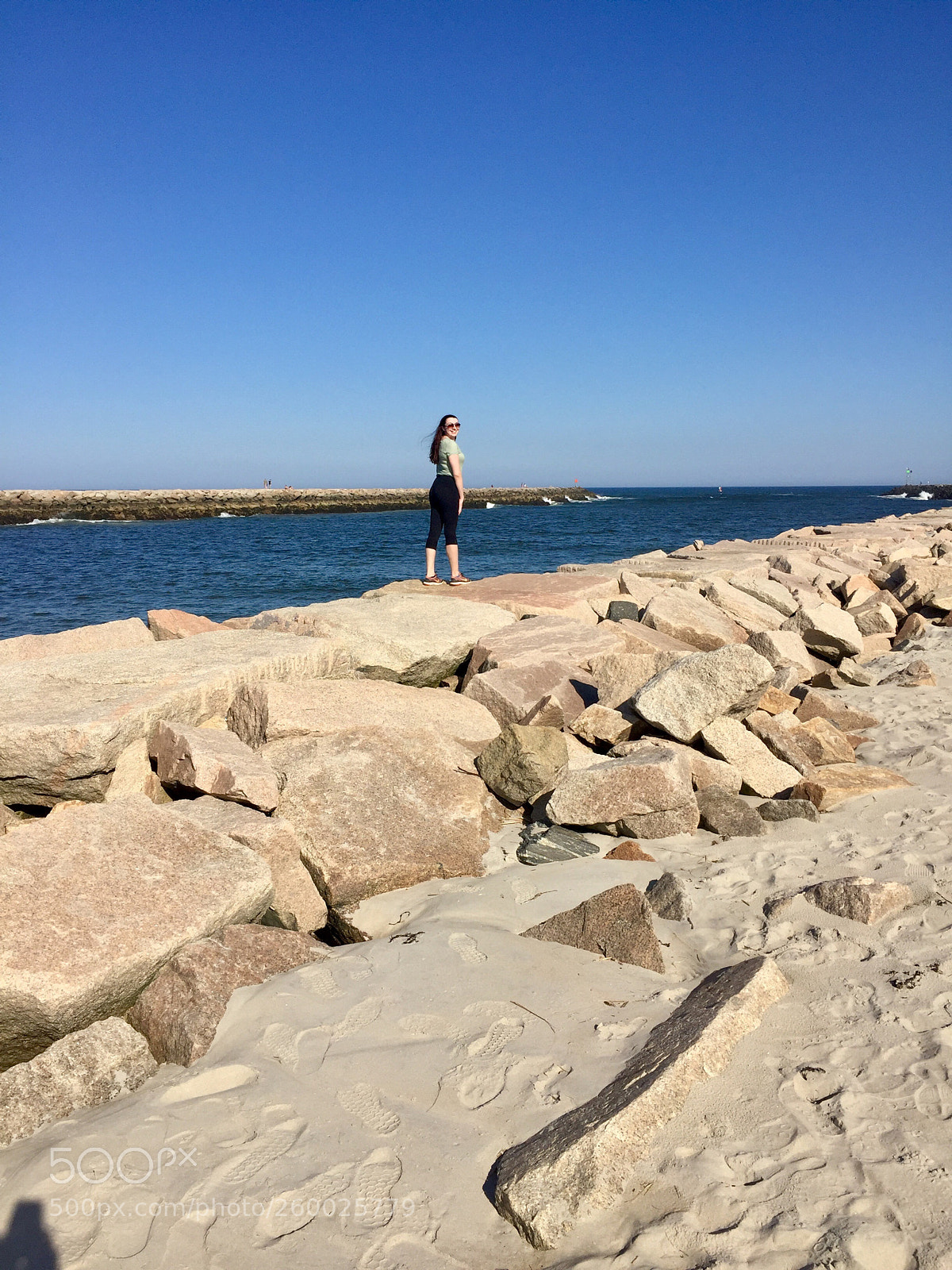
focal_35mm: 29
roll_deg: -0.1
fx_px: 1063
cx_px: 476
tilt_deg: -7.1
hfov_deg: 48.2
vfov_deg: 61.7
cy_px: 635
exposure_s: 1/3300
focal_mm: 4.15
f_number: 2.2
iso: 32
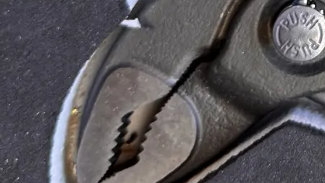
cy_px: -226
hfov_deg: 13.4
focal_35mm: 149
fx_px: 1285
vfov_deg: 7.7
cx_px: 520
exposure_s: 1/100
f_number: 1.78
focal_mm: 6.76
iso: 125
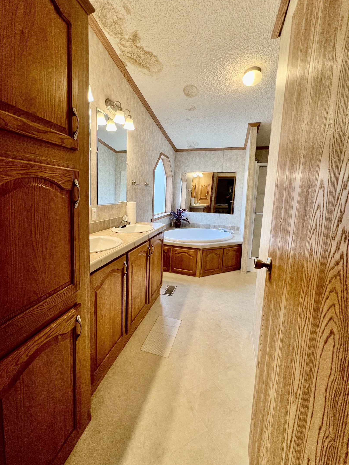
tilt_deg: -6.9
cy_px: 217
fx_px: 188
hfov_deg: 85.6
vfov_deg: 101.9
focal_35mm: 14
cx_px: 162
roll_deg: -1.8
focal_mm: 1.57
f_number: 1.8
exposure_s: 1/120
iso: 160
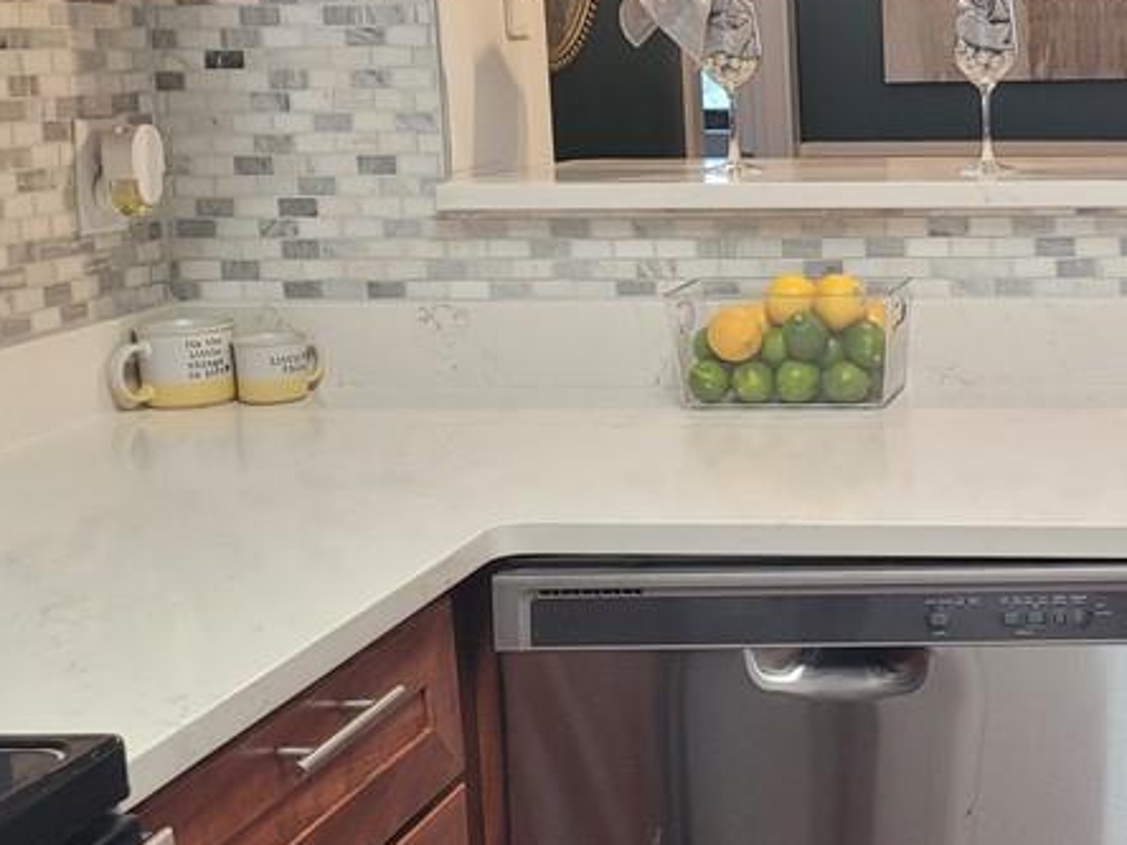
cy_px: 327
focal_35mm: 60
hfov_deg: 29.7
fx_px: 1953
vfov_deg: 24.4
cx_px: 1168
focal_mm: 5.4
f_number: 1.8
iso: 200
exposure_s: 1/120
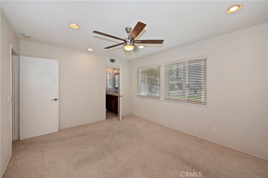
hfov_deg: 104.3
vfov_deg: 81.1
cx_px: 134
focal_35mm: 14
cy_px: 89
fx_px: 104
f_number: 8
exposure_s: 1/20
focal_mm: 14
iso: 220
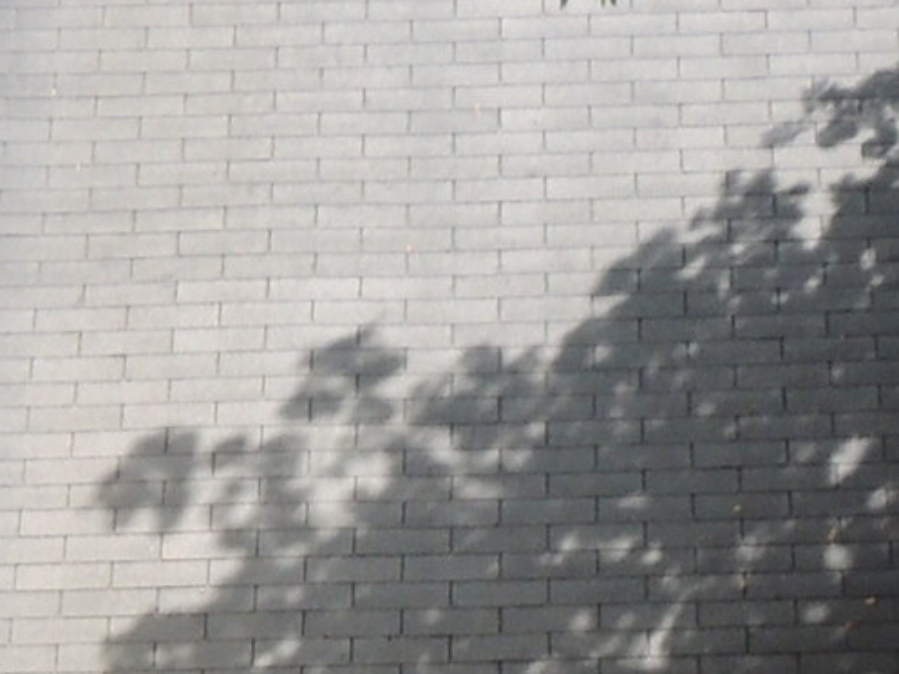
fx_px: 6416
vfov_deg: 5.9
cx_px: 308
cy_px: 1111
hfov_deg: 8.0
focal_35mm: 247
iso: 100
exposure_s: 1/400
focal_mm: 7.1
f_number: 3.3
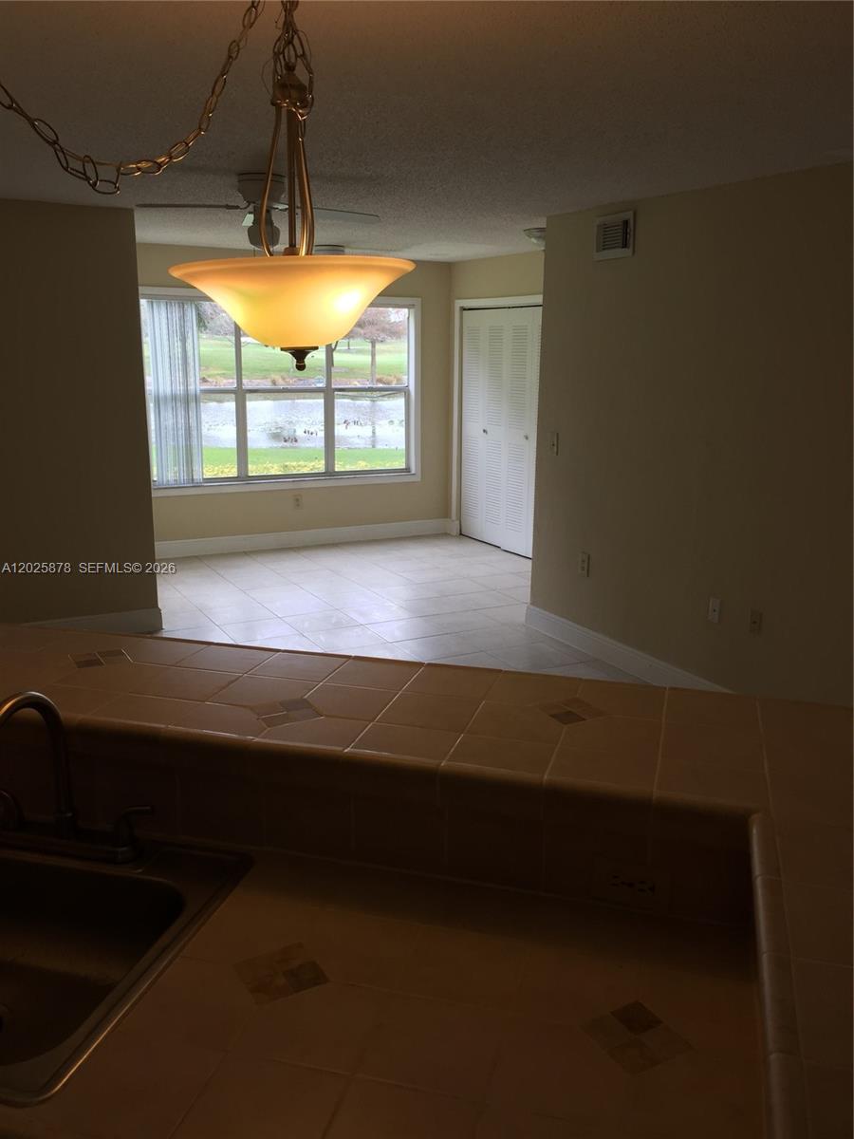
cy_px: 570
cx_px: 427
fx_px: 954
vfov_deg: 61.7
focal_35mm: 29
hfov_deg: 48.2
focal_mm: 4.15
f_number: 2.2
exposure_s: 1/120
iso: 32
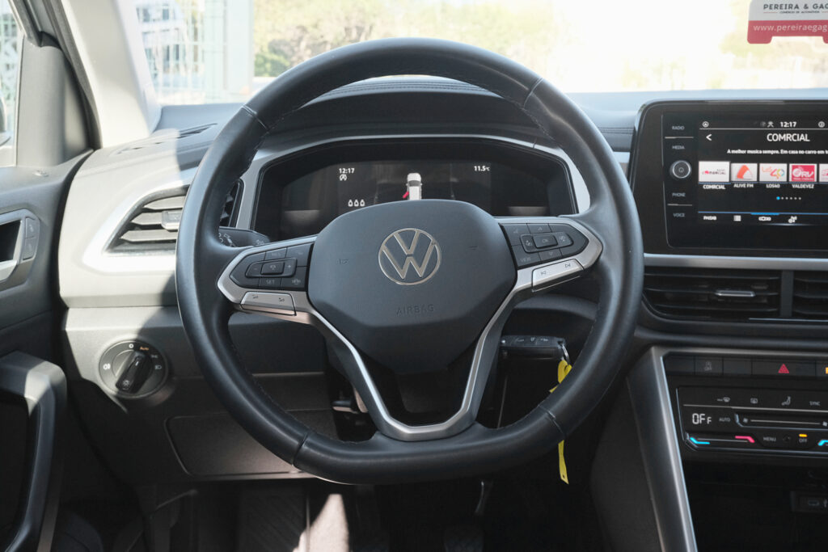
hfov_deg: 47.4
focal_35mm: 41
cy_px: 276
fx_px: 943
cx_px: 414
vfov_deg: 32.6
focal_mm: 27.1
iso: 2000
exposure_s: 1/125
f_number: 9
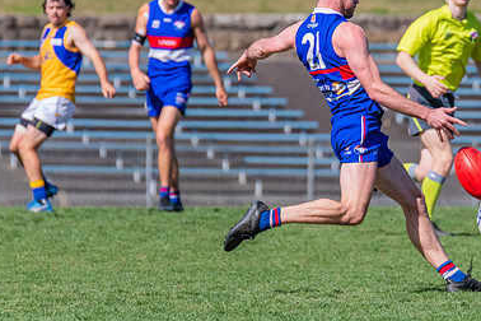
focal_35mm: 782
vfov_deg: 1.8
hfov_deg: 2.6
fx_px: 10448
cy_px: 87
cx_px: 417
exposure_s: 1/1600
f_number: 10
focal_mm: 420
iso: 800
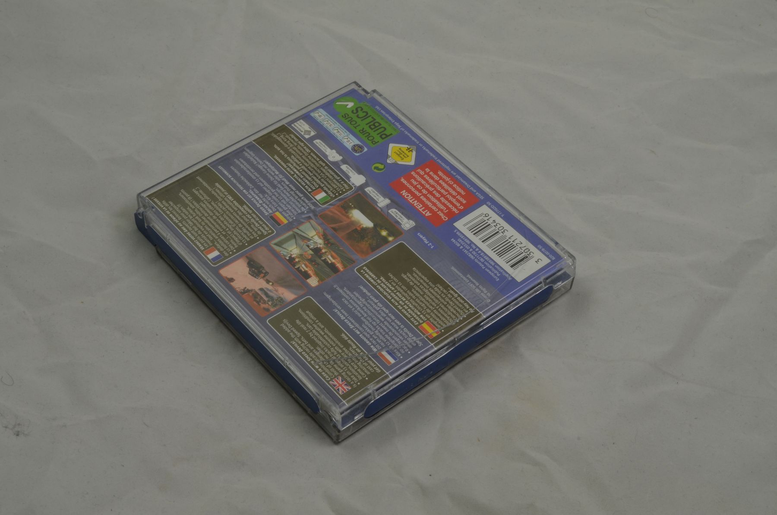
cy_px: 258
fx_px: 1293
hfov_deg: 33.5
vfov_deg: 22.5
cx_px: 388
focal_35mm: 60
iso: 100
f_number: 20
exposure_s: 1/3
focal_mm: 40
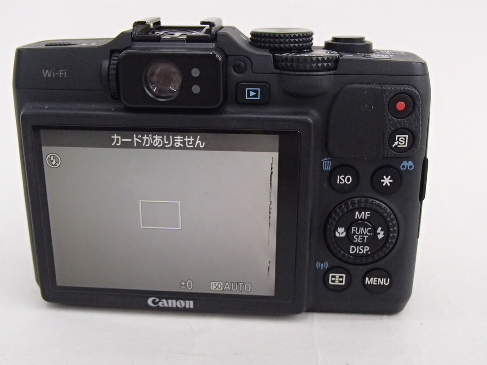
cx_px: 234
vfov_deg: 35.1
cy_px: 186
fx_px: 577
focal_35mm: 41
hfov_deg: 45.8
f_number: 4.7
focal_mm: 6.64
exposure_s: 1/125
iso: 800
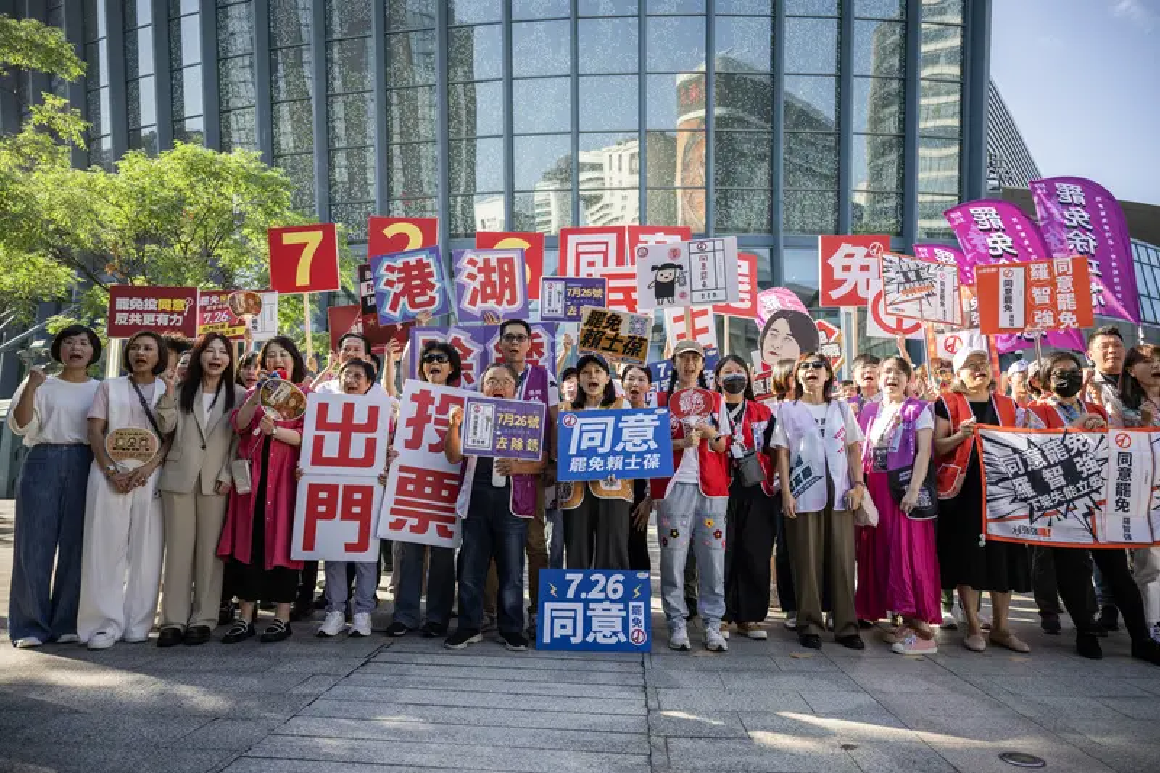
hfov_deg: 73.8
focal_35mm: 24
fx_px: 773
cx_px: 580
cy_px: 386
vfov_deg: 53.1
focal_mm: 24
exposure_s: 1/400
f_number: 2.8
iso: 100
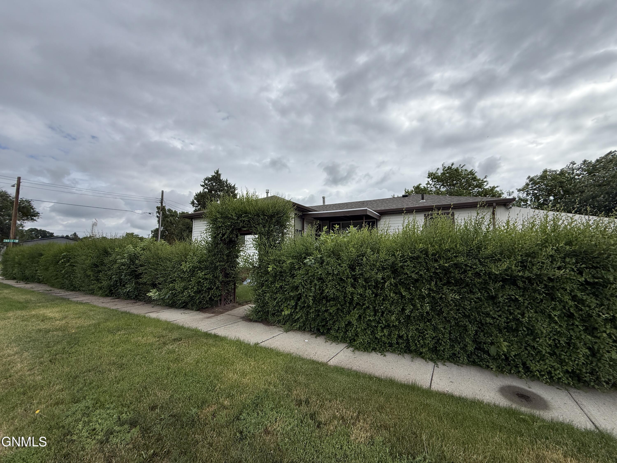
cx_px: 308
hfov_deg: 102.1
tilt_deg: +7.3
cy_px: 232
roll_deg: -1.2
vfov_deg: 85.7
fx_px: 250
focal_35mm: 14
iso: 50
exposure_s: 1/2717
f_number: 2.2
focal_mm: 2.22
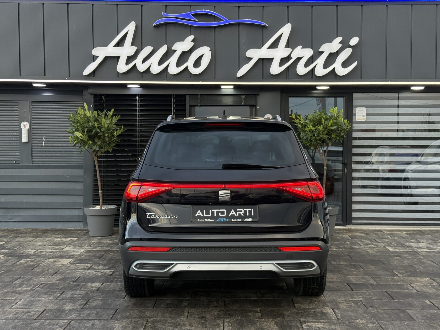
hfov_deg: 39.7
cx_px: 220
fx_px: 610
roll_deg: -0.3
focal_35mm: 48
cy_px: 165
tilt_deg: -1.5
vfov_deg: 30.3
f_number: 1.78
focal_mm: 6.76
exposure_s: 1/195
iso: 160
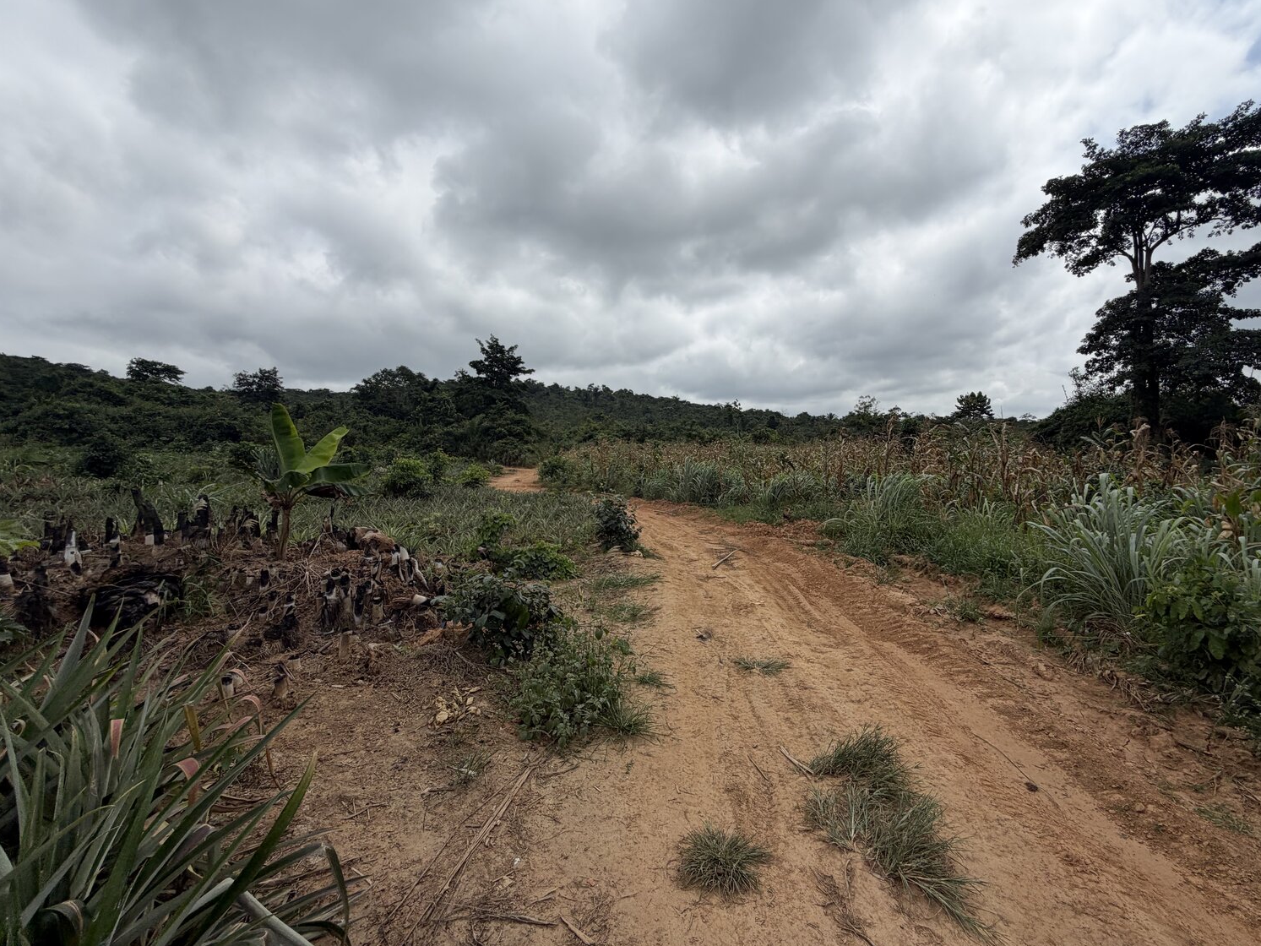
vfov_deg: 81.7
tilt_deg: +3.6
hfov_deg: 98.0
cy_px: 449
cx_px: 671
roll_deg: +3.2
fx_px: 546
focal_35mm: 15
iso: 20
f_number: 2.2
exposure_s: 1/1368
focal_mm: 2.22
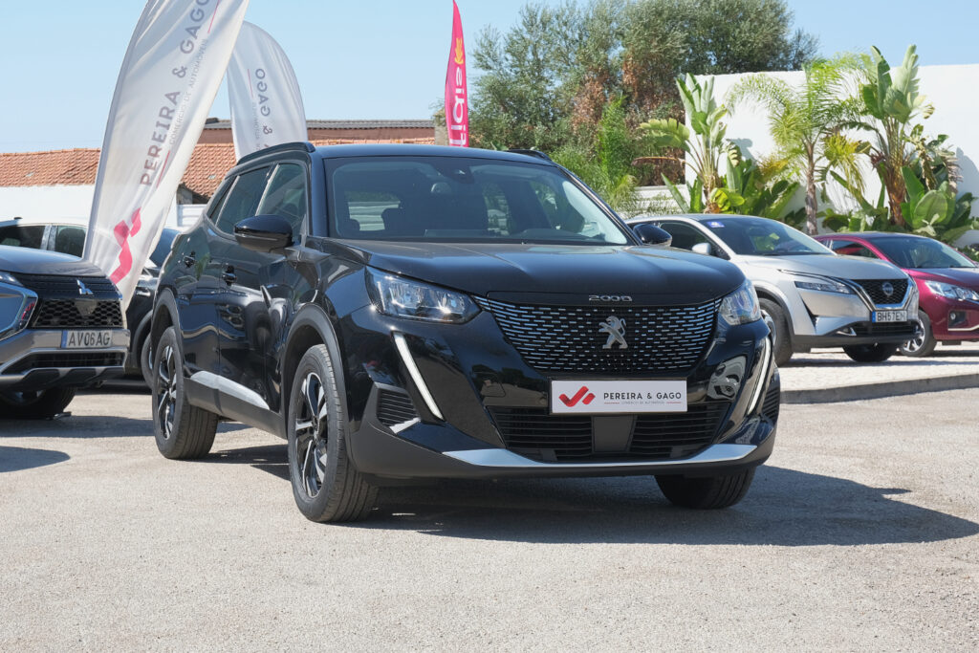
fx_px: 1713
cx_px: 490
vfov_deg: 21.6
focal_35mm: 63
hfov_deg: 31.9
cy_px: 326
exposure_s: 1/160
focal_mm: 42
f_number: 9
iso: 160
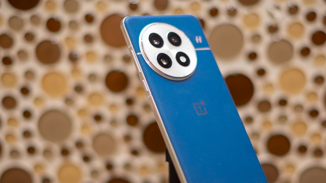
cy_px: 106
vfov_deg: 14.4
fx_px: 724
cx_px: 163
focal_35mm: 84
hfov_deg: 25.4
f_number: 1.6
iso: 400
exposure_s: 1/60
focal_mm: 50
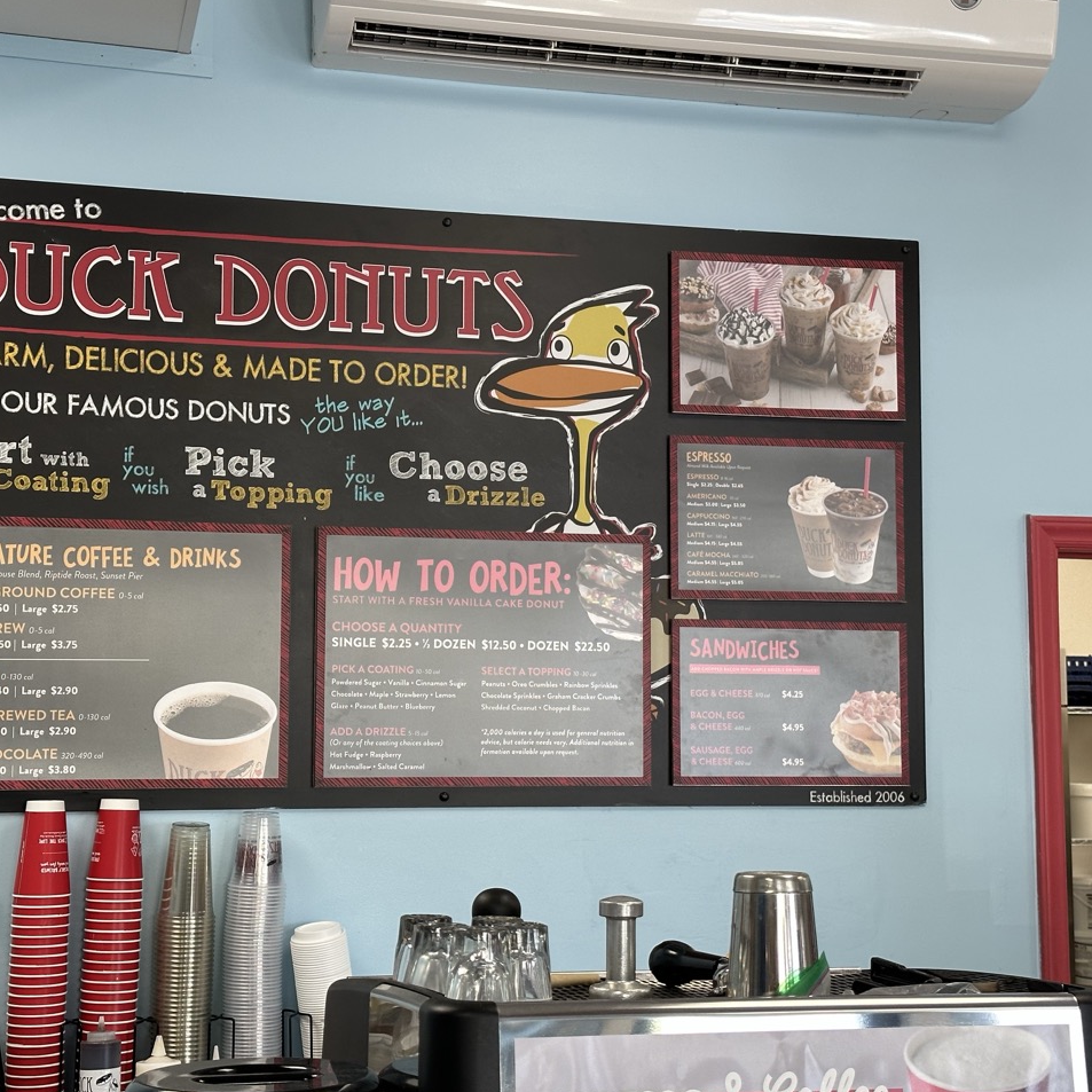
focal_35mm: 57
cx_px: 525
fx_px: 2034
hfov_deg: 30.0
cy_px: 545
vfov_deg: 30.0
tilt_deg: +4.6
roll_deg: -0.7
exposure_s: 1/120
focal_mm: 6.86
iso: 80
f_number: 1.78
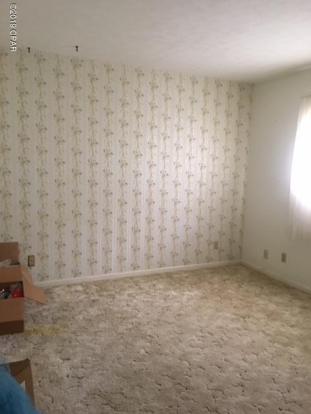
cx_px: 156
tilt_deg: -8.1
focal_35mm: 29
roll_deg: -2.5
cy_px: 207
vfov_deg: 61.7
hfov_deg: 48.2
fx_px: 347
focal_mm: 4.15
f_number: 2.2
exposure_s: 1/15
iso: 400
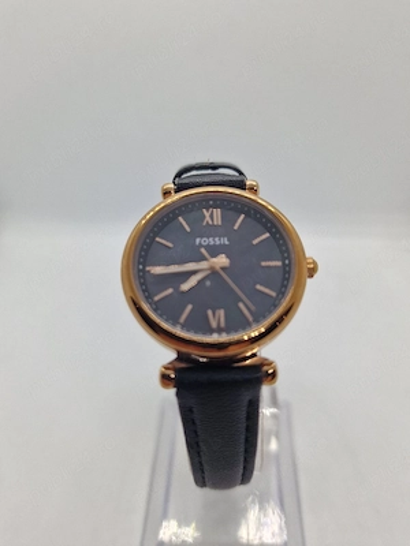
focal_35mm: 23
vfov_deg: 73.9
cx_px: 205
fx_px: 363
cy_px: 273
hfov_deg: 58.9
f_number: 1.8
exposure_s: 1/182
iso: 50
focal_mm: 6.4
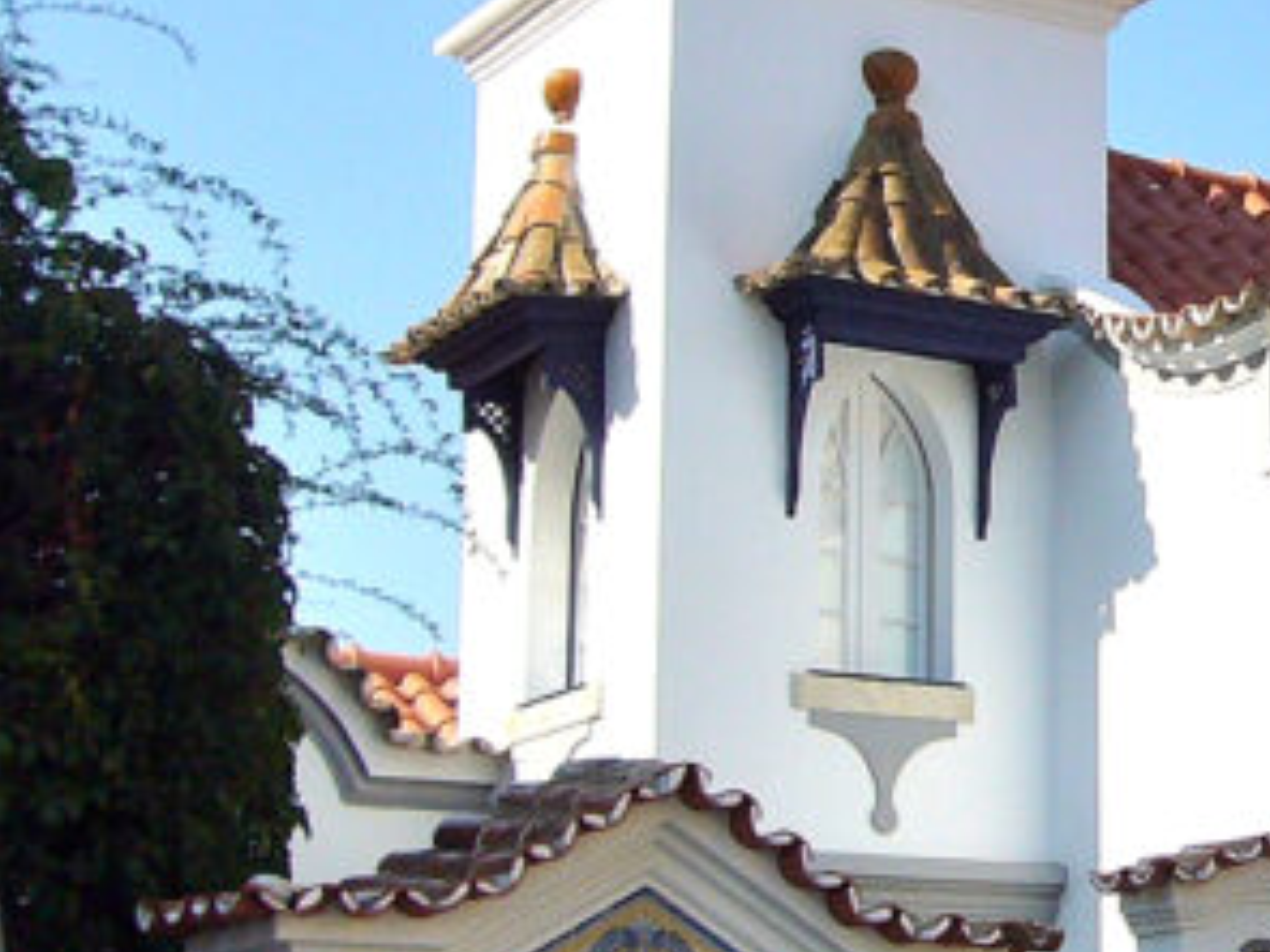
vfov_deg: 15.2
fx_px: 3559
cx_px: 1506
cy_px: 502
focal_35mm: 97
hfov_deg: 19.1
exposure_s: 1/500
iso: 80
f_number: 5.6
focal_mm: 4.6
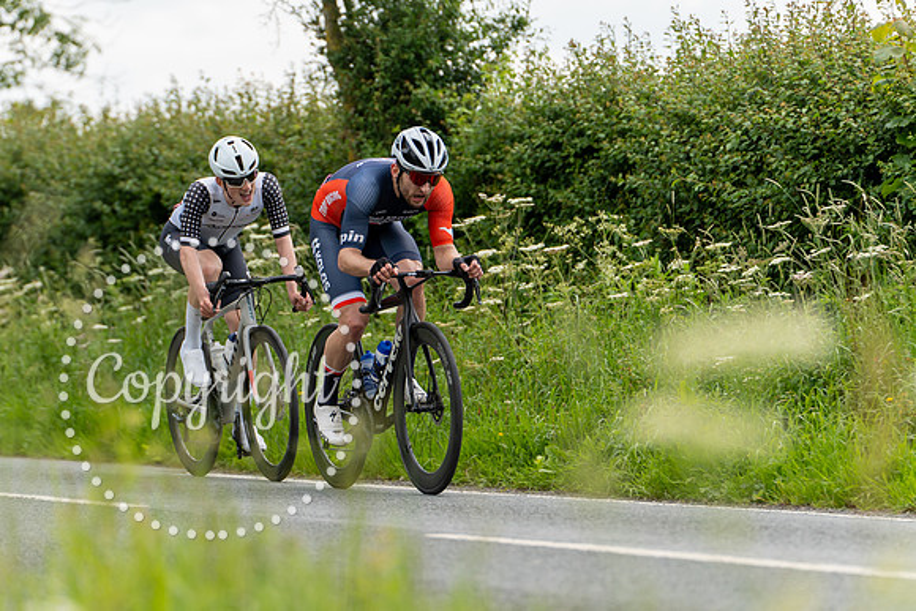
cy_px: 225
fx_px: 5158
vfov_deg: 6.8
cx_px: 375
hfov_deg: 10.1
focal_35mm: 203
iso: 160
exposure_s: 1/1000
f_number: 3.2
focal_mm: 149
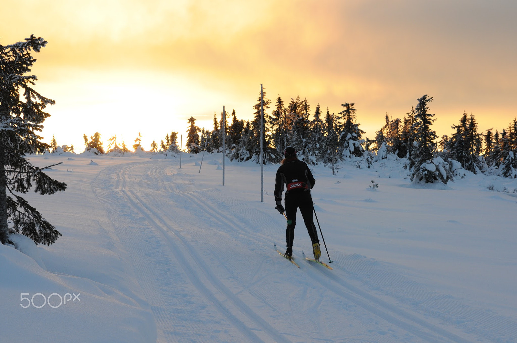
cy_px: 172
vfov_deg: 16.5
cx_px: 258
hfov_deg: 24.6
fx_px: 1183
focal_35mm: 82
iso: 400
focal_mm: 55
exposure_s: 1/200
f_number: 7.1
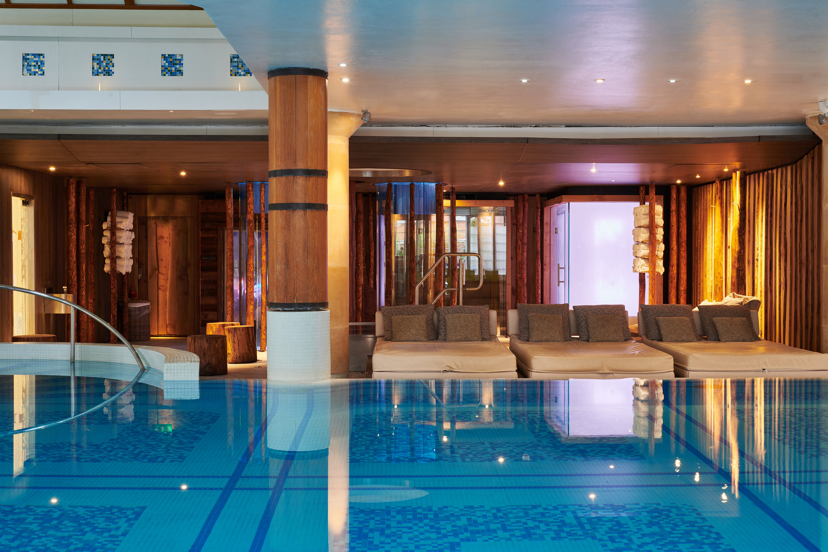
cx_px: 414
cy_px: 276
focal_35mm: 50
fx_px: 1150
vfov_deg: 27.0
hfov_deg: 39.6
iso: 100
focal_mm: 50
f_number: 16
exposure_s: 4
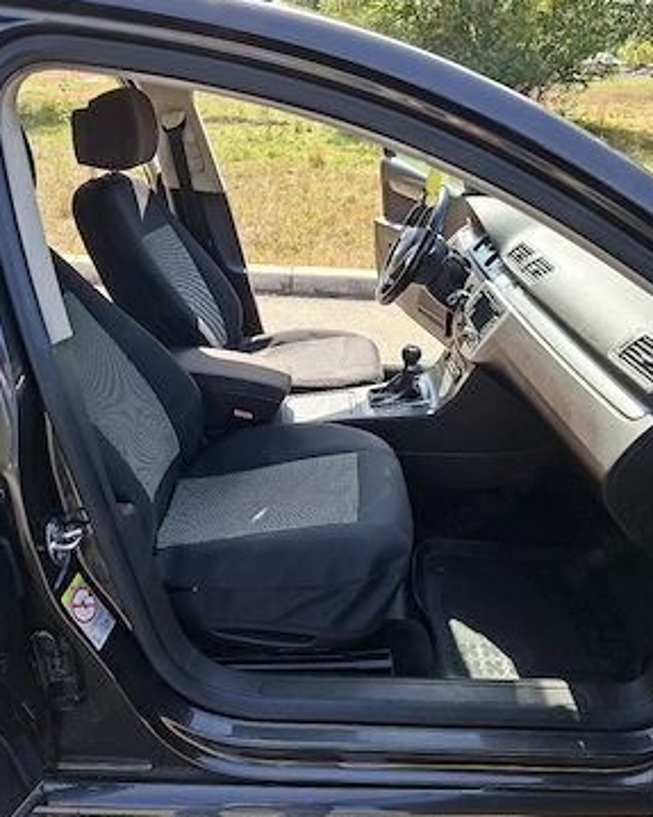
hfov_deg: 56.8
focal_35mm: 25
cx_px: 330
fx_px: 604
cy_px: 376
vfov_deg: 68.0
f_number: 1.8
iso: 50
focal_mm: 5.54
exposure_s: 1/588
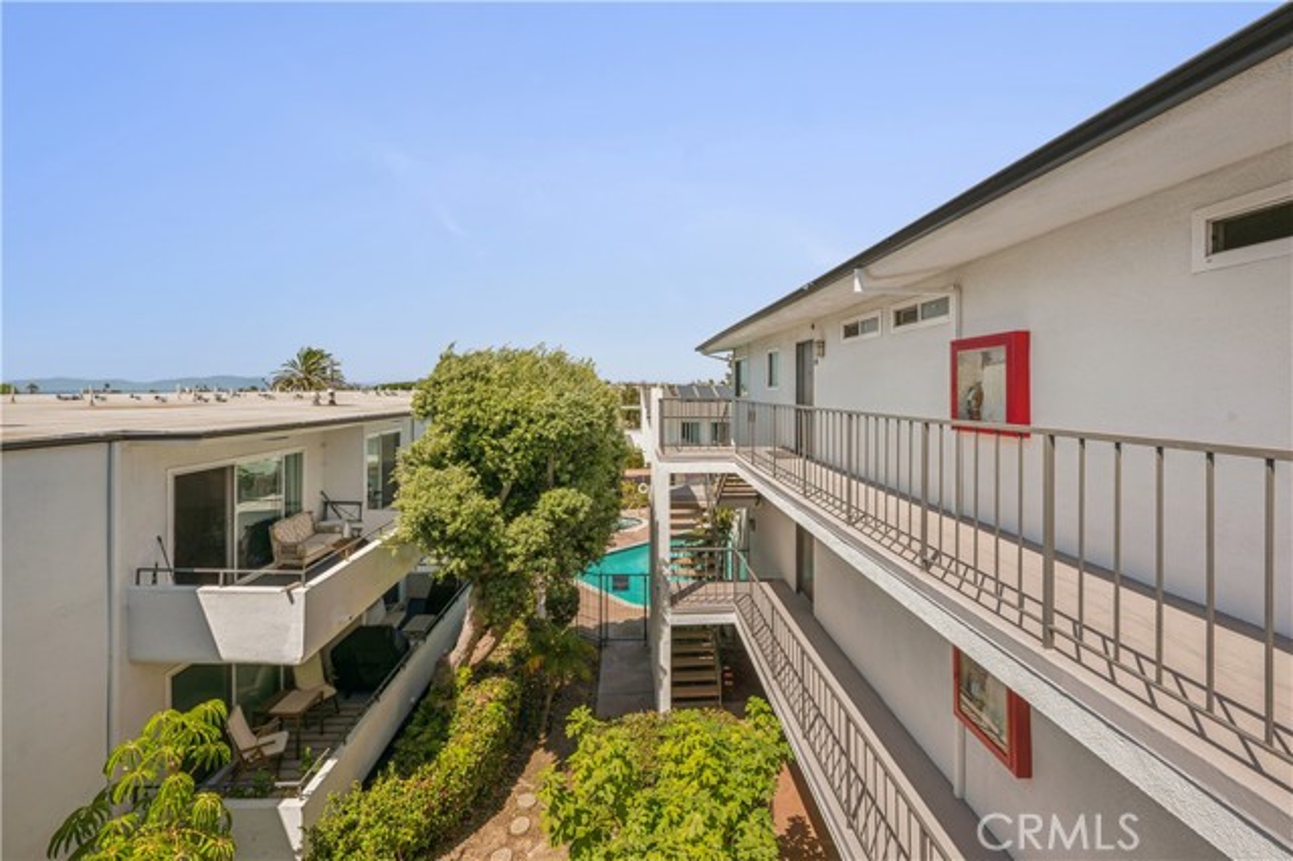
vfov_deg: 81.1
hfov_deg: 104.3
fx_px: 503
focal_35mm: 14
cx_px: 646
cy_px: 430
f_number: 10
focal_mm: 14
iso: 100
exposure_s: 1/250
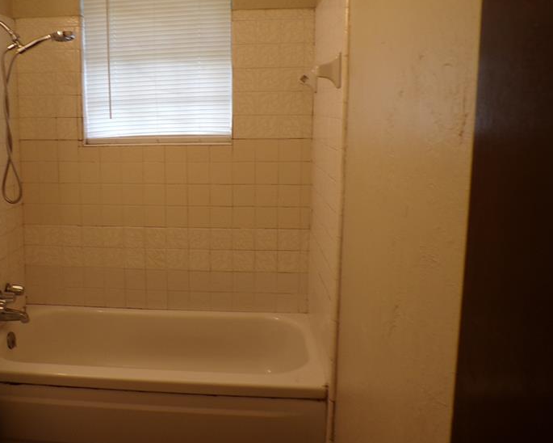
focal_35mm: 35
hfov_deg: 50.4
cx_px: 174
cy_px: 203
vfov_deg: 42.2
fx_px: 573
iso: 153
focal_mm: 4.3
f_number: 3
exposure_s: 1/34
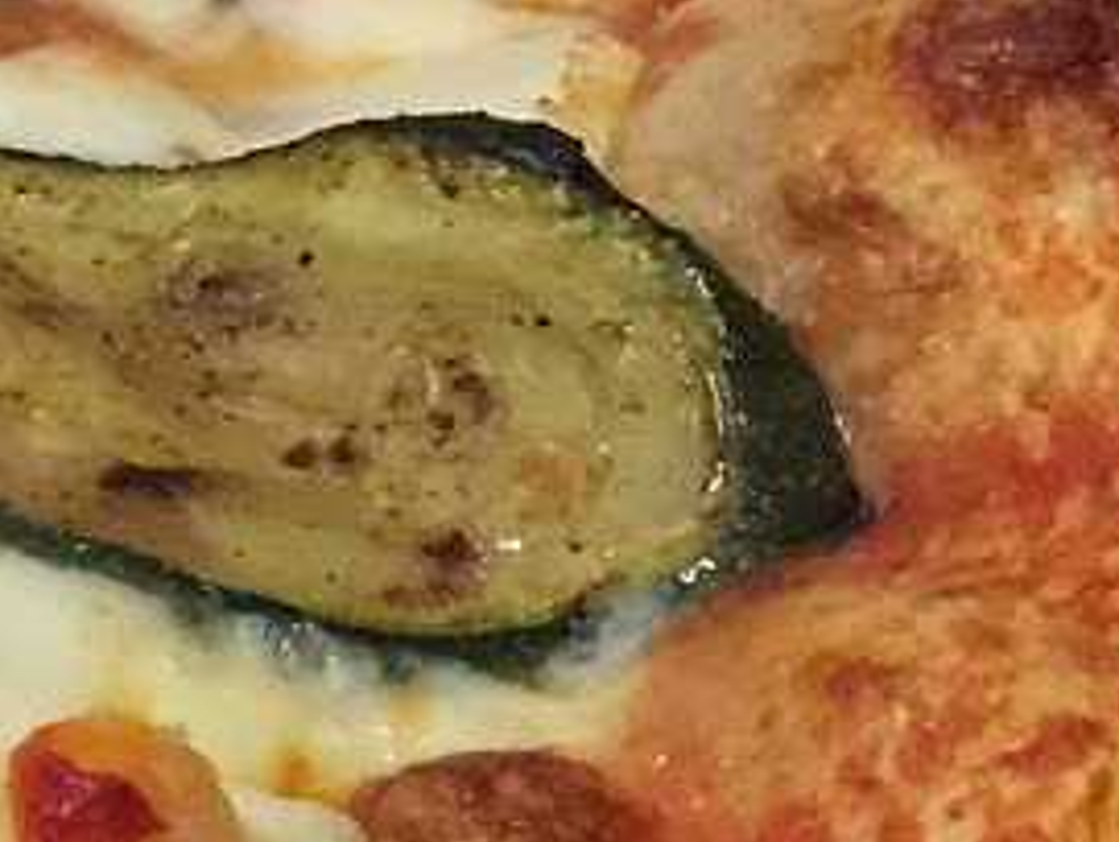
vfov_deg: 8.6
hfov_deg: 9.9
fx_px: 5535
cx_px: -1726
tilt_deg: -45.9
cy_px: 887
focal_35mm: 171
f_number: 2.2
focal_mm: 4.15
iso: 250
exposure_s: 1/33
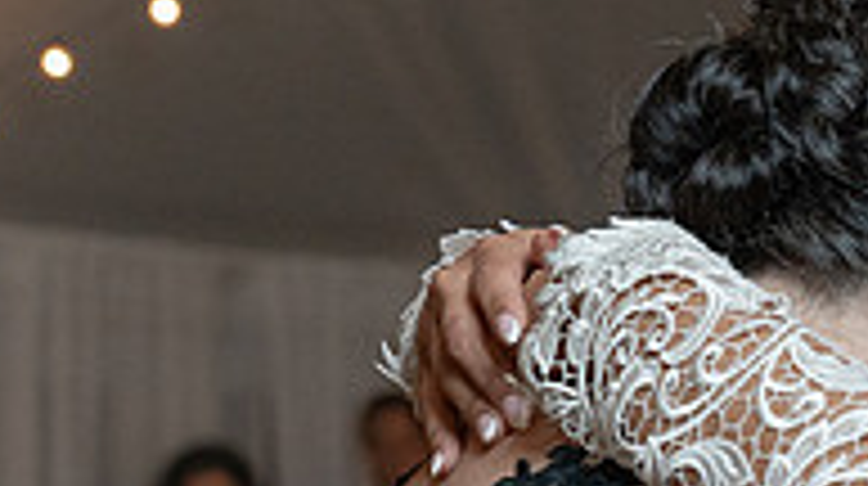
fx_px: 4483
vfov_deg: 6.2
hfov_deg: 10.9
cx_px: 1035
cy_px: 525
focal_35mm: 195
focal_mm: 52
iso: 2000
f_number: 4
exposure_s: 1/200
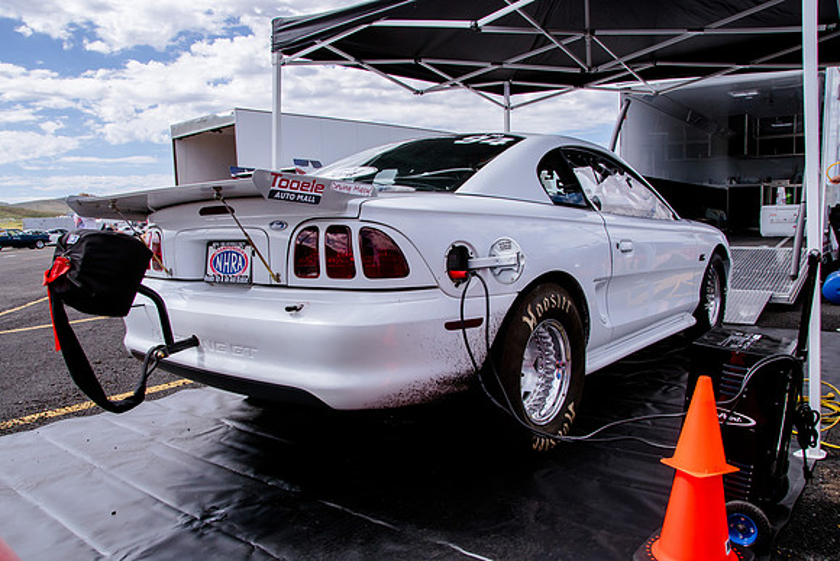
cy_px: 280
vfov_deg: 48.0
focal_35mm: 27
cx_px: 420
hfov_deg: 67.4
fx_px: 630
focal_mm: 18
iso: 250
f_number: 10
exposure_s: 1/640
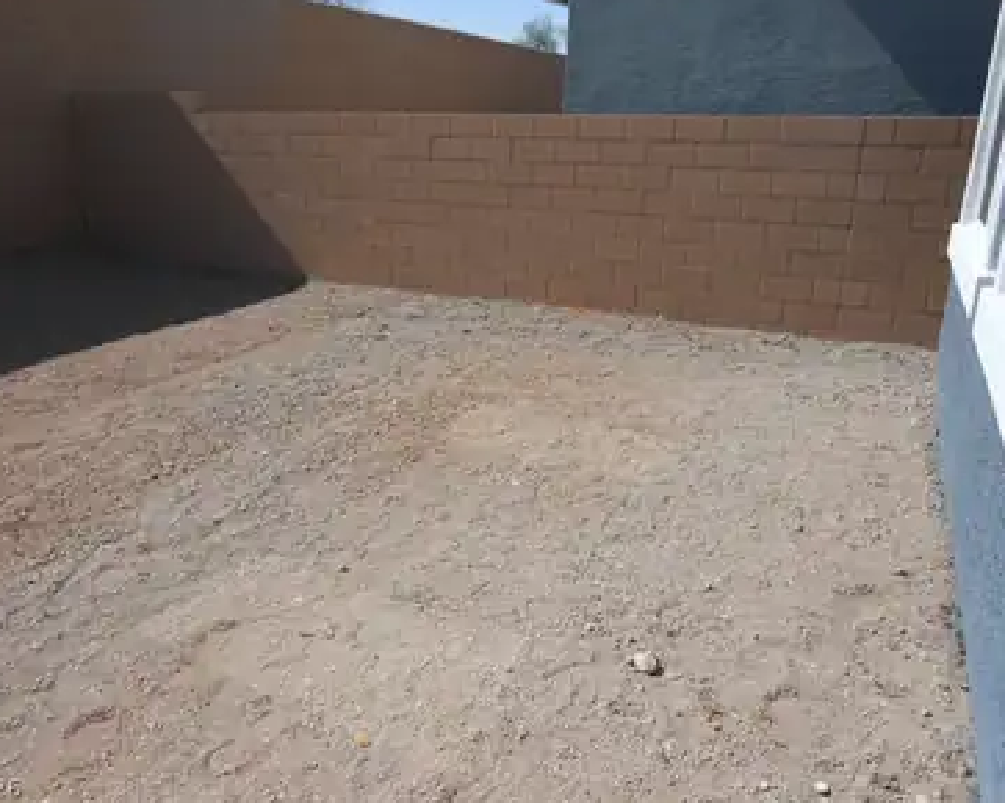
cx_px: 457
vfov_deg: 51.5
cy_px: 390
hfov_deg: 62.1
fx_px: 832
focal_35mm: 28
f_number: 3.5
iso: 80
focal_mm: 4.6
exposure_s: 1/1000
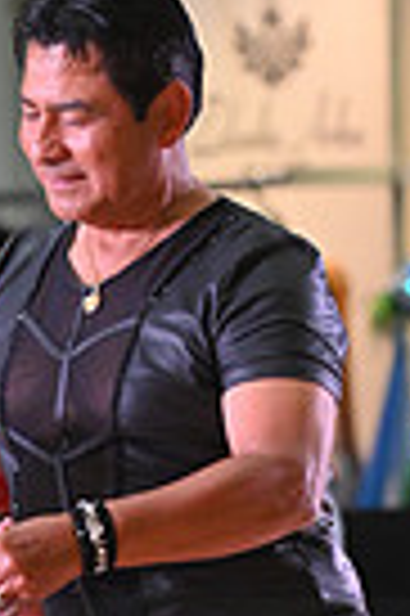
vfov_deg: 2.4
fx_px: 14488
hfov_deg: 1.6
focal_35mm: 846
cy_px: 751
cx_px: -128
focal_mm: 200
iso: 2500
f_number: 5
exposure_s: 1/320
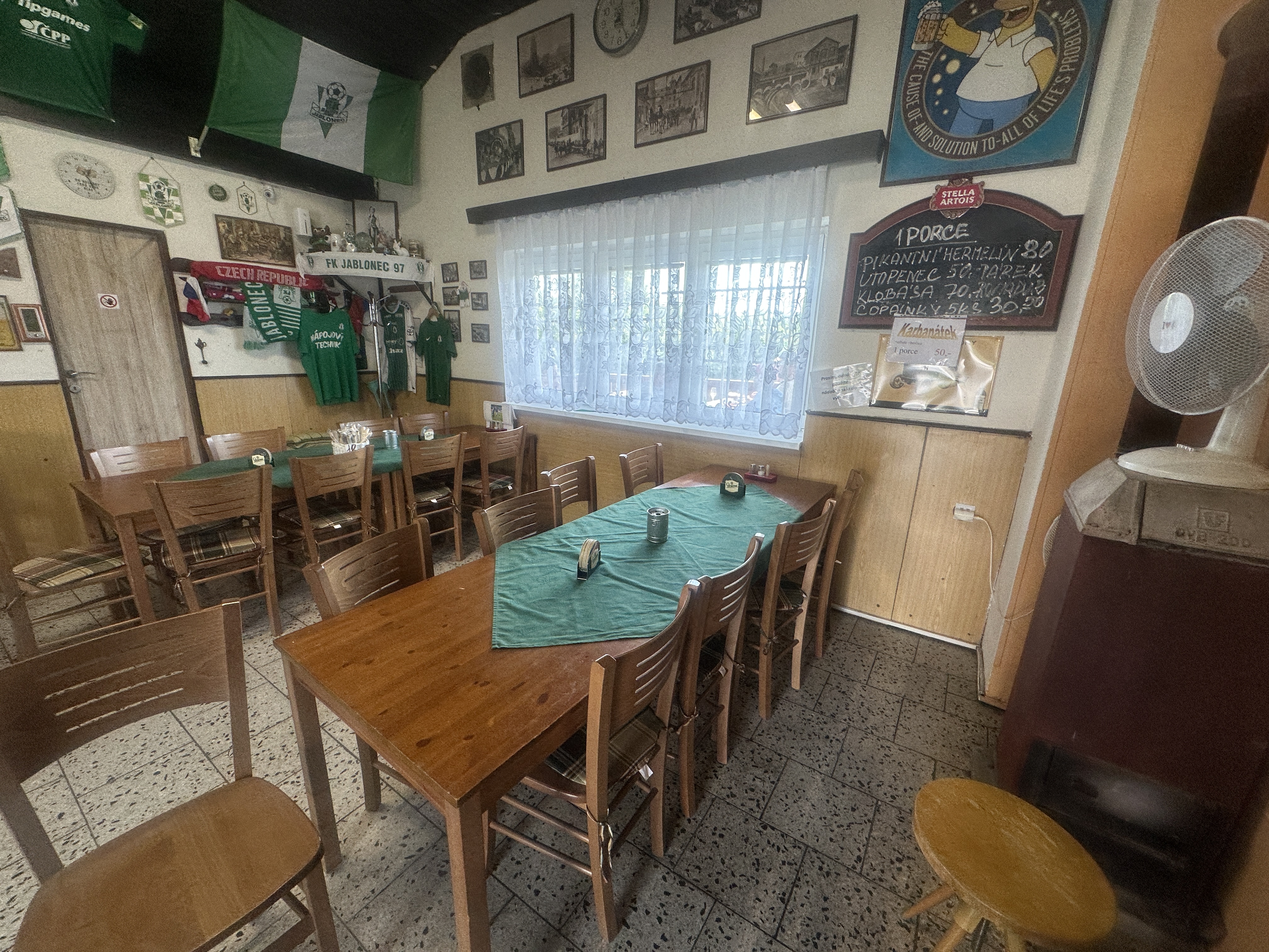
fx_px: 513
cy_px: 476
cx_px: 634
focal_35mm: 14
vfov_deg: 85.7
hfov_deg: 102.1
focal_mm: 2.22
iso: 80
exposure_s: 1/100
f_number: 2.2
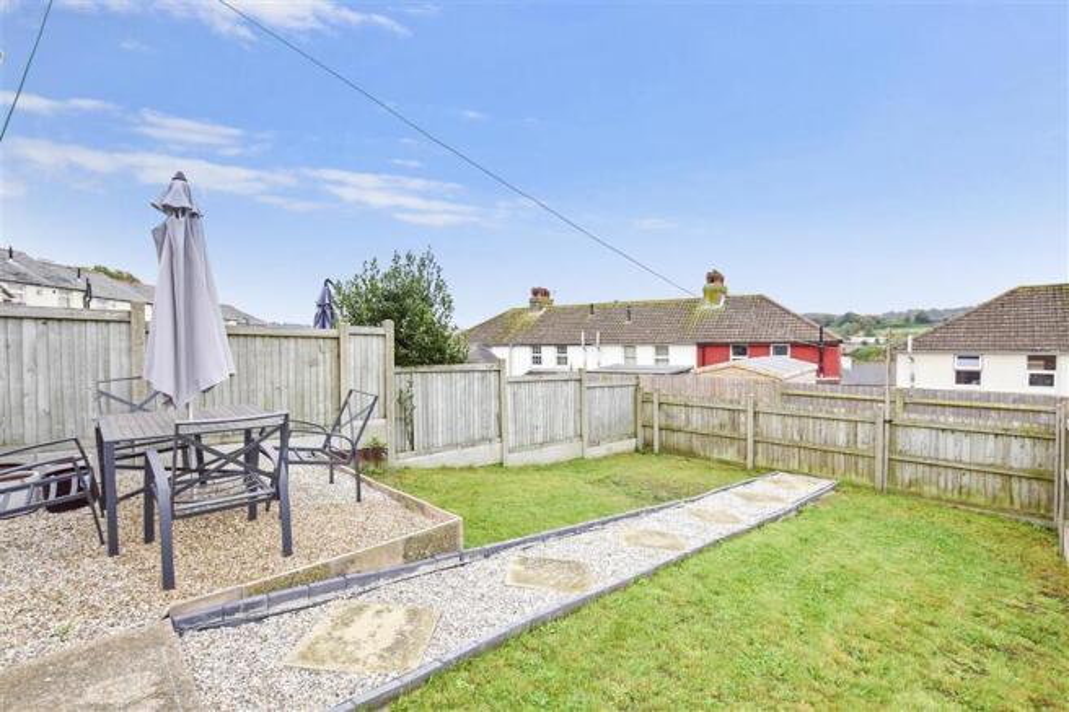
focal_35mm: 15
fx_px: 445
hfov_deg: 100.4
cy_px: 356
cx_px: 534
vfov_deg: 77.3
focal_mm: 10
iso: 200
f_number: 5.6
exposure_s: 1/125
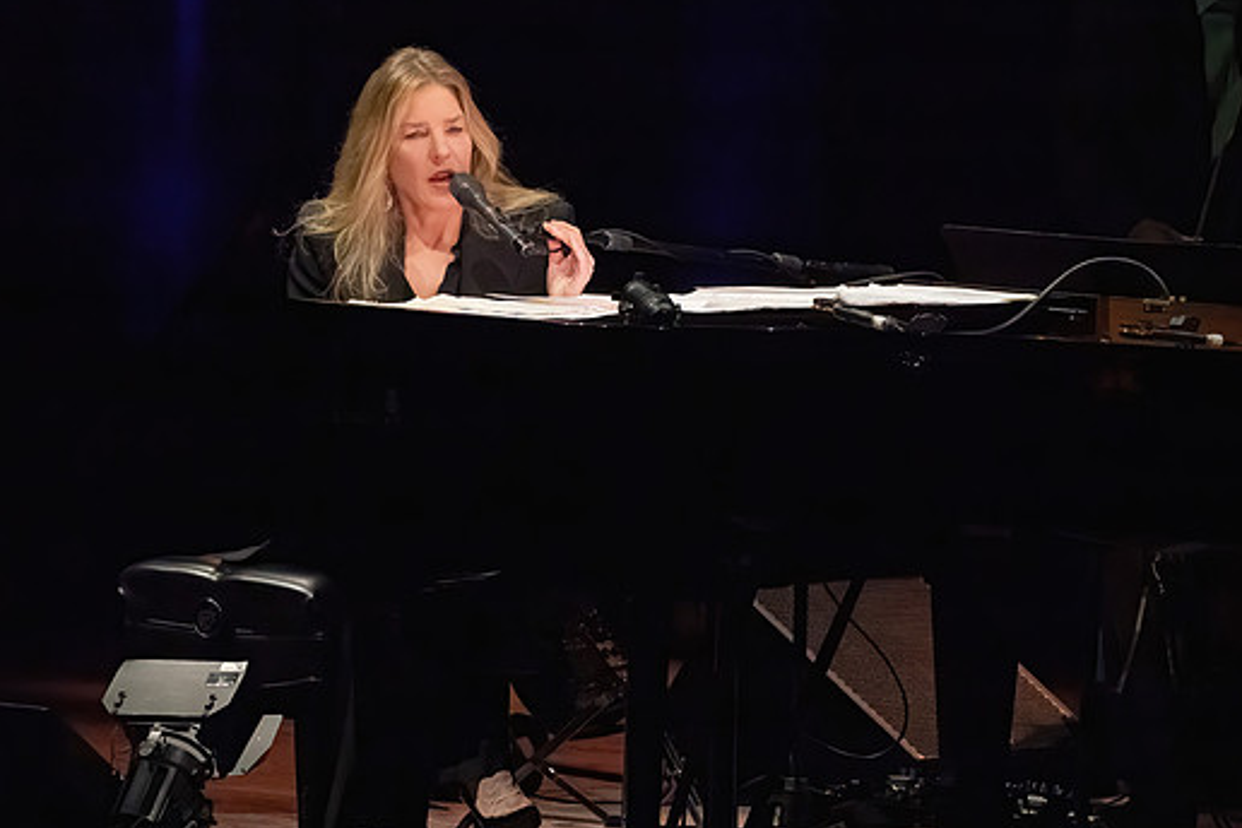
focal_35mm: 456
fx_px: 15731
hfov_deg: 4.5
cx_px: 602
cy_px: 370
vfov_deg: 3.0
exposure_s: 1/320
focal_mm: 358
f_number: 8
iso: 25600
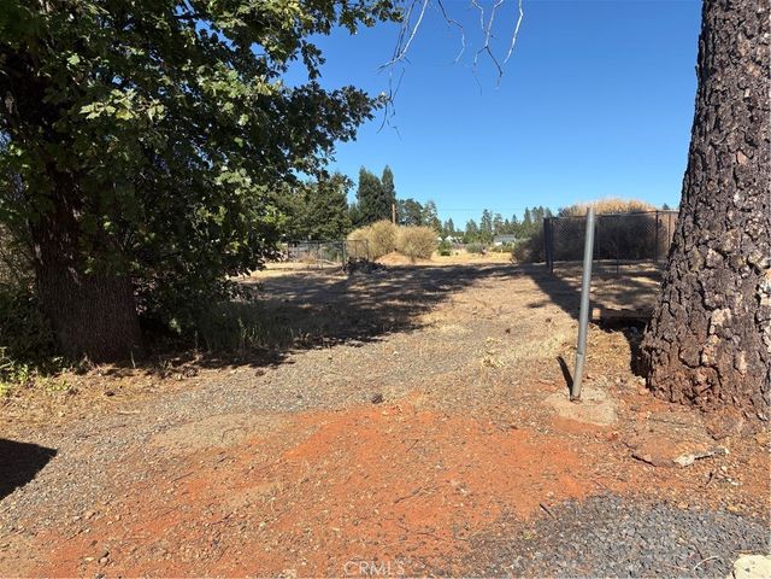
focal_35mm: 26
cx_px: 386
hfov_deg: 67.3
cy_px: 290
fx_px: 579
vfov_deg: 53.1
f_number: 1.6
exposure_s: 1/2747
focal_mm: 5.96
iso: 50
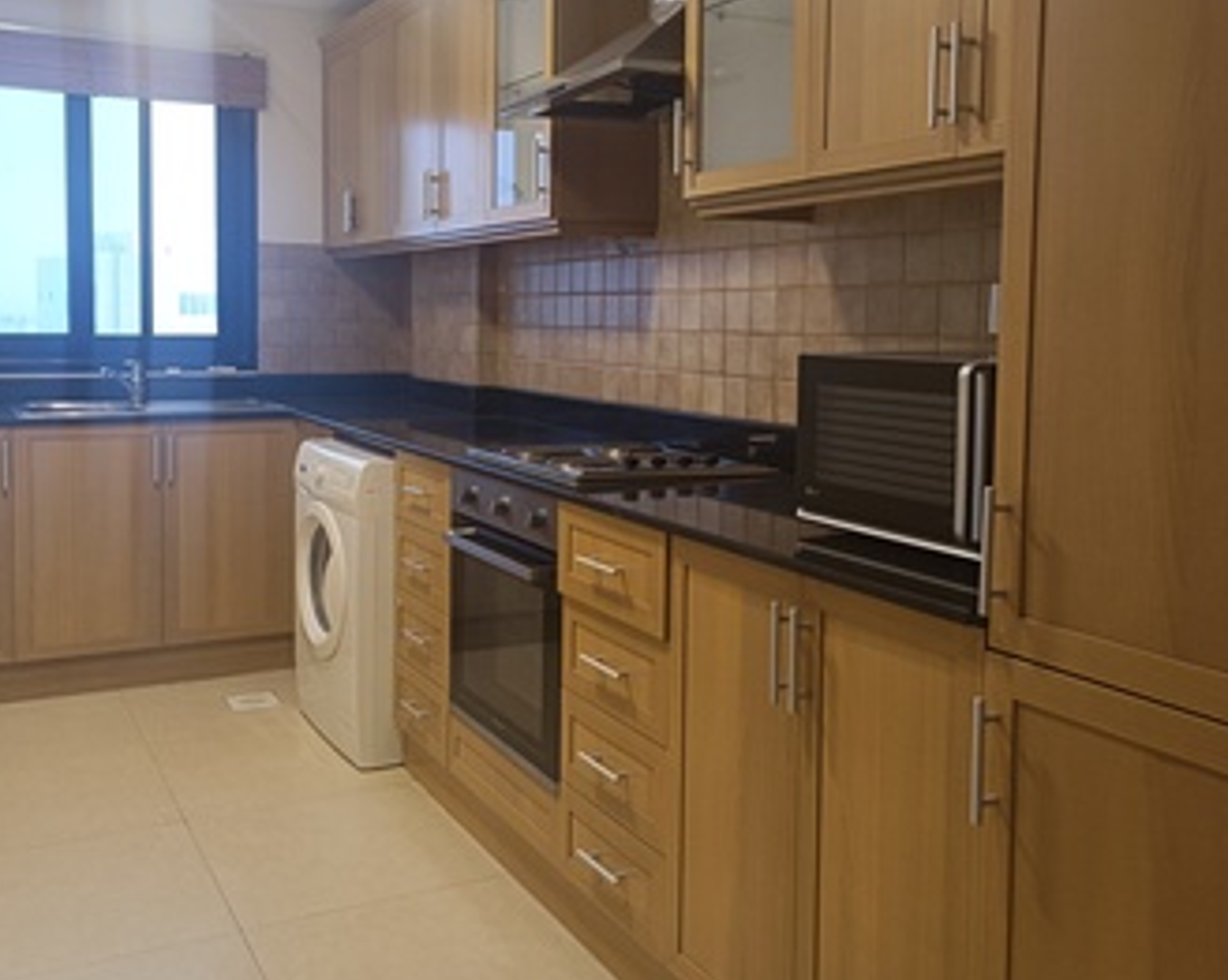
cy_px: 395
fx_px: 1235
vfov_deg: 43.1
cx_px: 556
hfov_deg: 52.8
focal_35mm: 34
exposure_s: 1/50
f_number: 1.7
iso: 686
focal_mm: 4.7
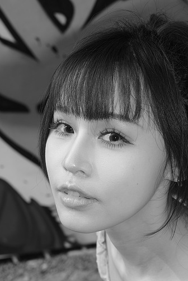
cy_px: 197
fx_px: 509
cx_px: 116
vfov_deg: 30.6
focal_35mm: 65
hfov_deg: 20.9
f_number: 2.8
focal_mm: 18.3
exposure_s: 1/250
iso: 160
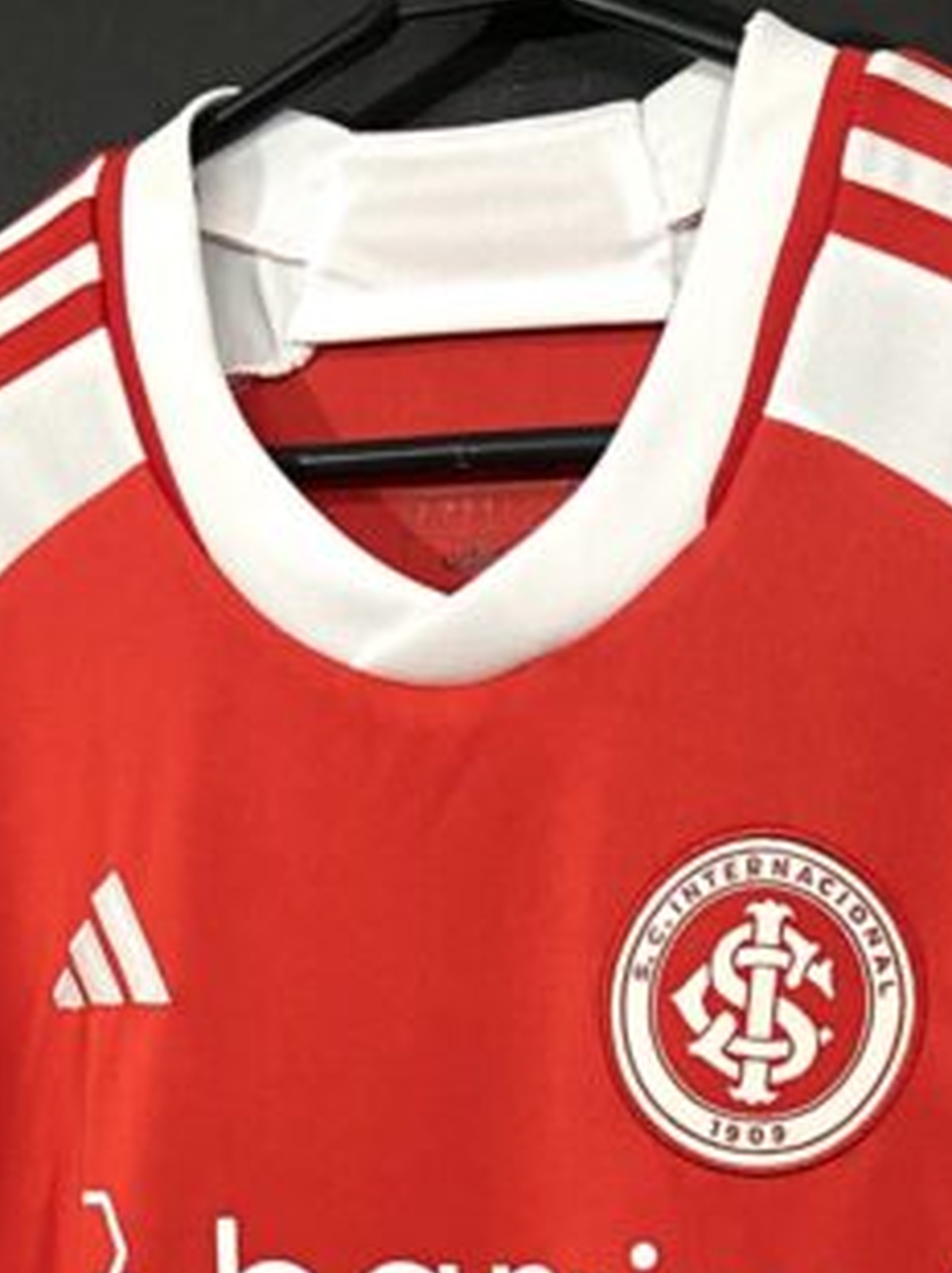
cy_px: 1445
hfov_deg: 17.1
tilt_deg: -7.9
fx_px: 3158
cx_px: 611
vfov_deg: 21.5
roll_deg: -1.0
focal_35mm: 86
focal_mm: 4.25
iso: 125
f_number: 1.8
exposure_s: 1/60
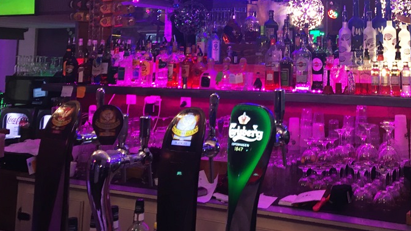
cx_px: 298
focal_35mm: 48
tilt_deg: +6.6
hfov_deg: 41.9
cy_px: 6
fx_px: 523
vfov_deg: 23.9
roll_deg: -1.0
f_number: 2.2
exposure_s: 1/33
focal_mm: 4.15
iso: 100
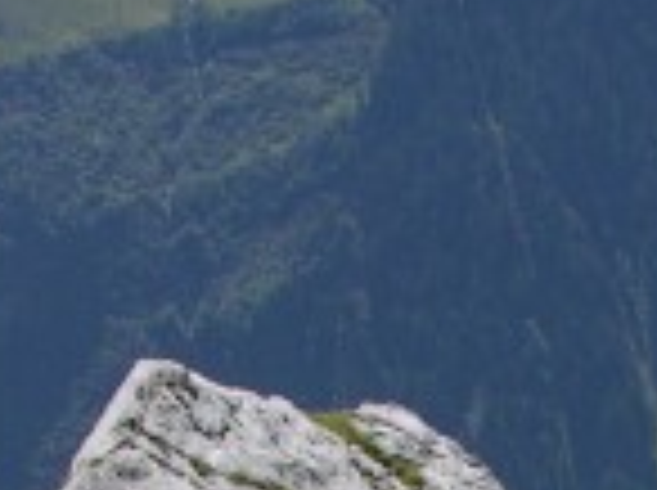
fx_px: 4661
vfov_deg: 5.6
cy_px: 1466
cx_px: 436
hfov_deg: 8.1
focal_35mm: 246
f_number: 6.3
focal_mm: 8.9
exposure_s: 1/212
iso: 50
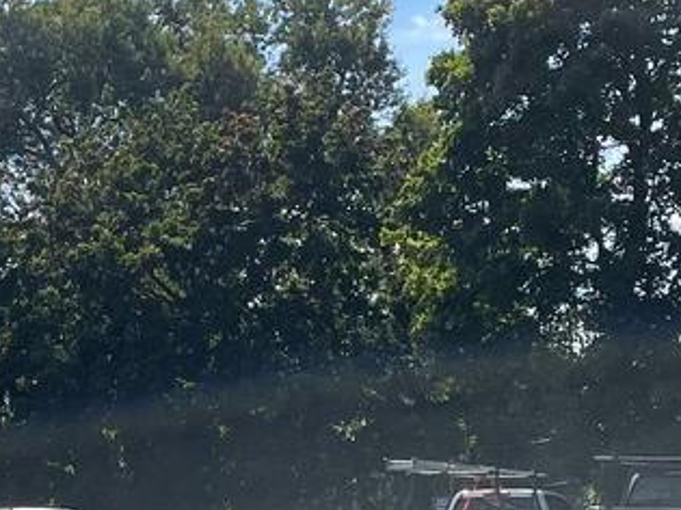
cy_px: 625
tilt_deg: -2.7
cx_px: 186
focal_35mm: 119
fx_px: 2340
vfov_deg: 12.1
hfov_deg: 16.5
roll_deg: +1.2
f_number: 1.6
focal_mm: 4.2
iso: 32
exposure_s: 1/4651
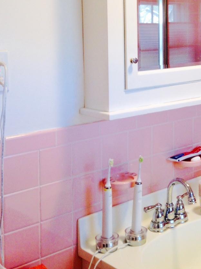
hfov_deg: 21.9
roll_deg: +0.2
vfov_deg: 29.3
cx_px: 192
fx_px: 504
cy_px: 65
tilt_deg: -3.2
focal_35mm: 65
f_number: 2.4
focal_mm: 4.12
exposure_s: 1/20
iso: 64
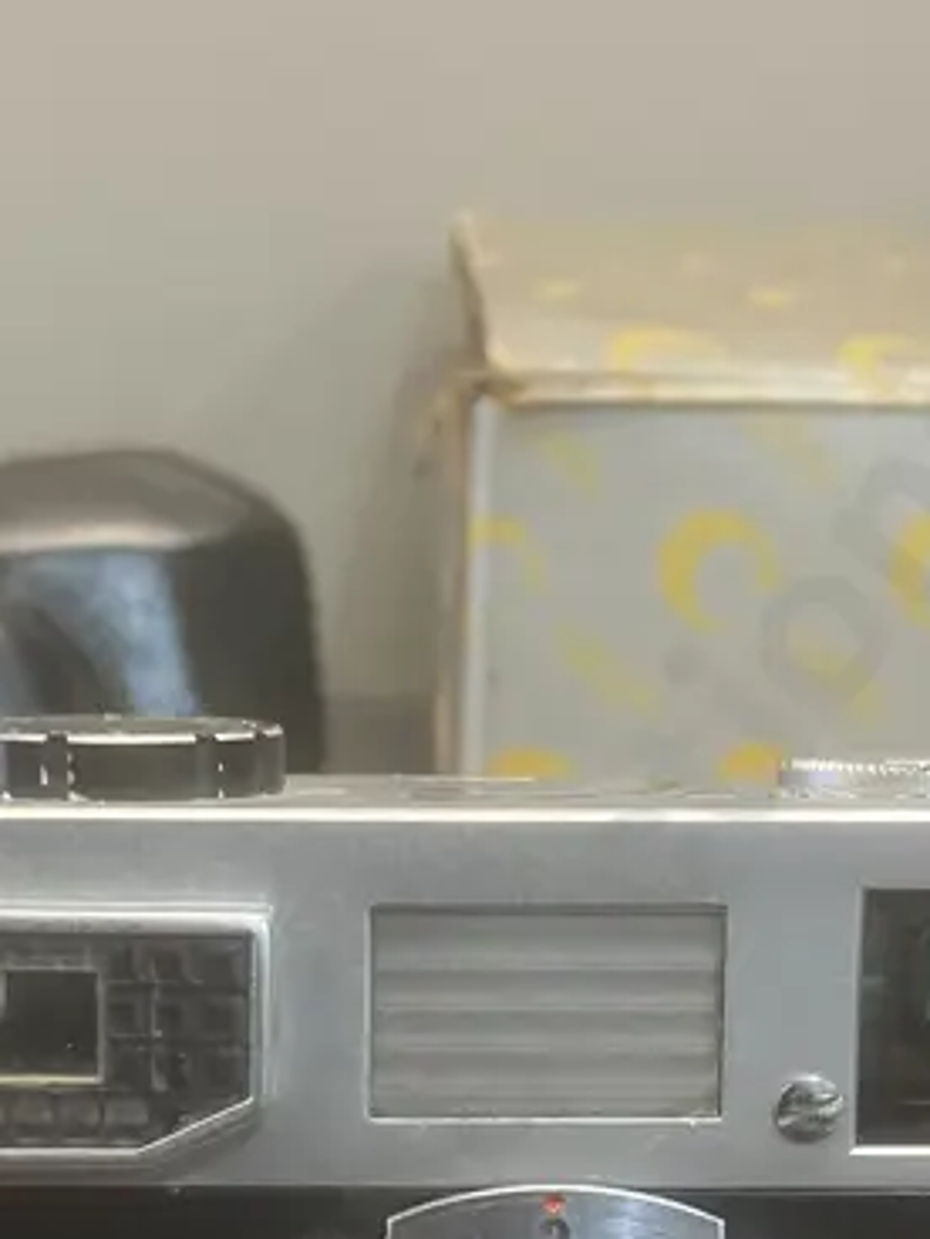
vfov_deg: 24.0
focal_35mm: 78
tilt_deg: -10.7
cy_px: 1229
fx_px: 2794
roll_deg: +0.5
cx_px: 377
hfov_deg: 18.9
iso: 250
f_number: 1.8
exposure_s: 1/33
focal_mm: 3.99
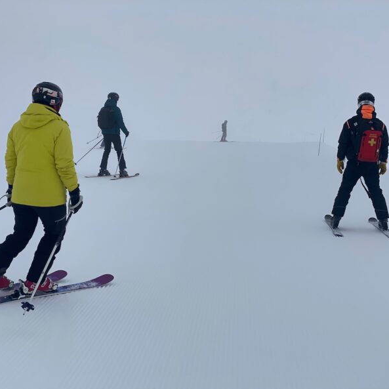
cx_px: 154
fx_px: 788
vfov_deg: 27.7
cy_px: 196
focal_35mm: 62
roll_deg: -0.9
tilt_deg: -9.5
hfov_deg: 27.7
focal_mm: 6
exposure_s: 1/3984
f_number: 2
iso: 25
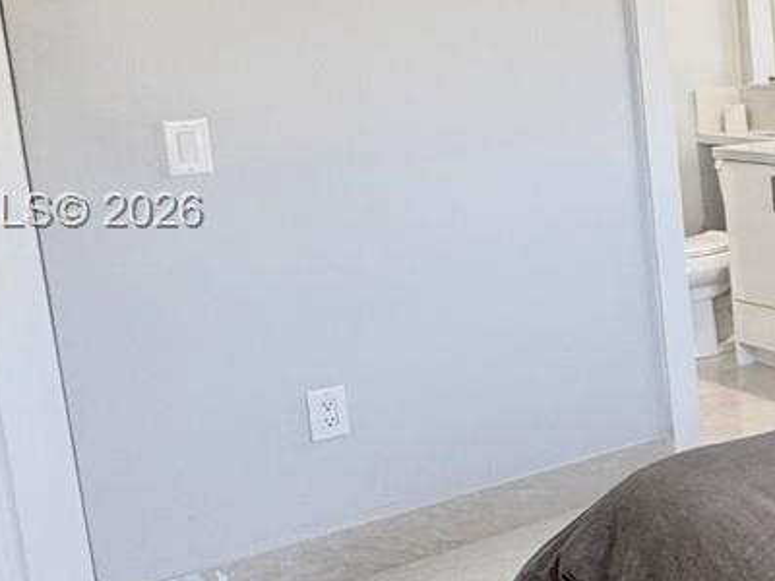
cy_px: 213
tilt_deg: -9.6
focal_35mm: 56
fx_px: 1254
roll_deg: +2.2
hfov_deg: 25.9
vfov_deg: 26.0
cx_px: 1149
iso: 200
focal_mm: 2.22
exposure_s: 1/60
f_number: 2.2
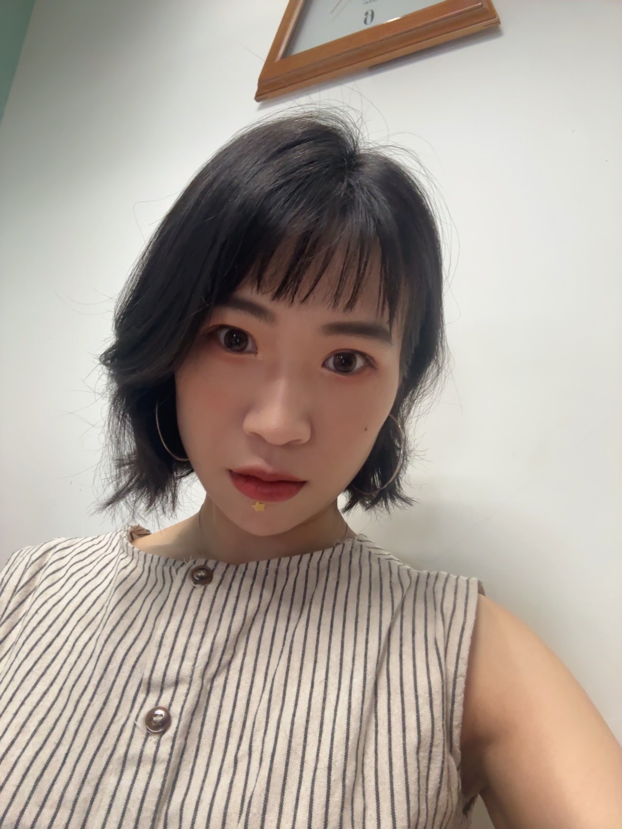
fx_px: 551
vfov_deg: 73.9
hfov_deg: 58.9
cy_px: 414
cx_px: 311
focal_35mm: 23
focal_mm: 2.69
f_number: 1.9
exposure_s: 1/54
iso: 320
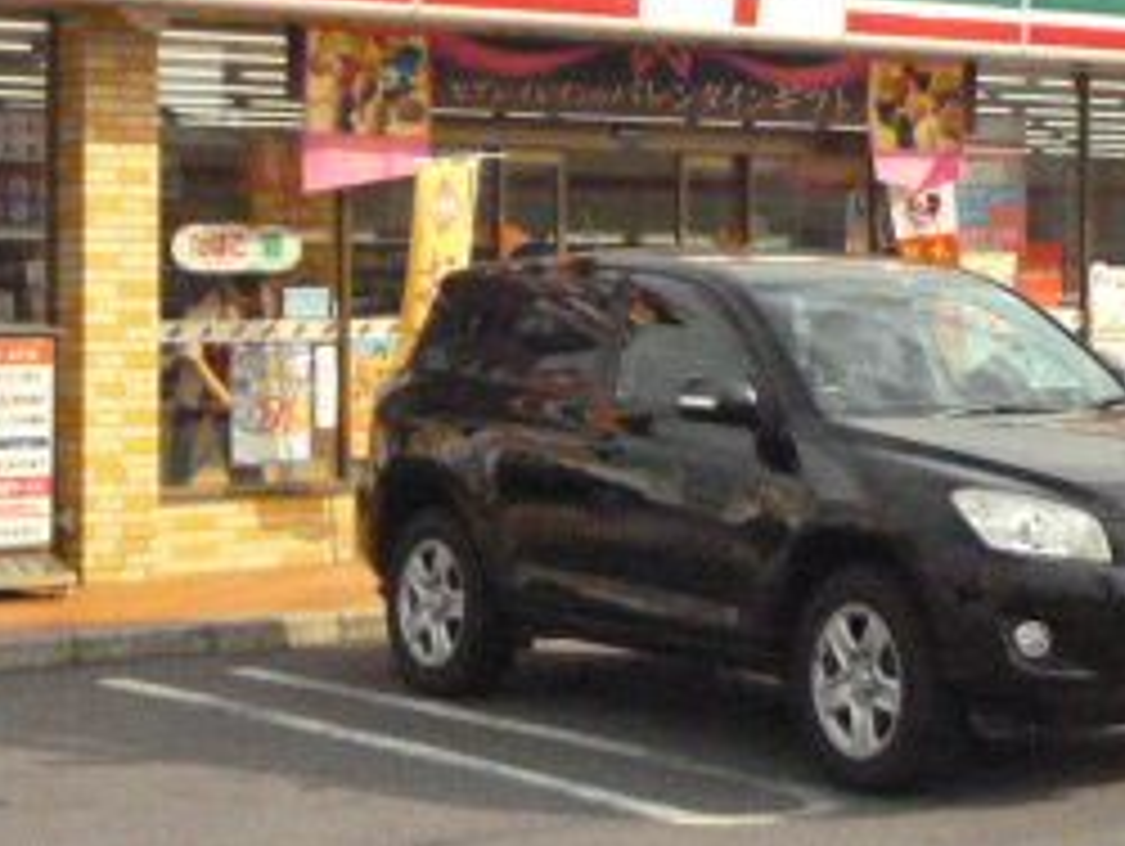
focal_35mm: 92
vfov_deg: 16.0
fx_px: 2993
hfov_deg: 21.1
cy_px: 180
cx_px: 846
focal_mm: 6.4
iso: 1600
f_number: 10
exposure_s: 1/800
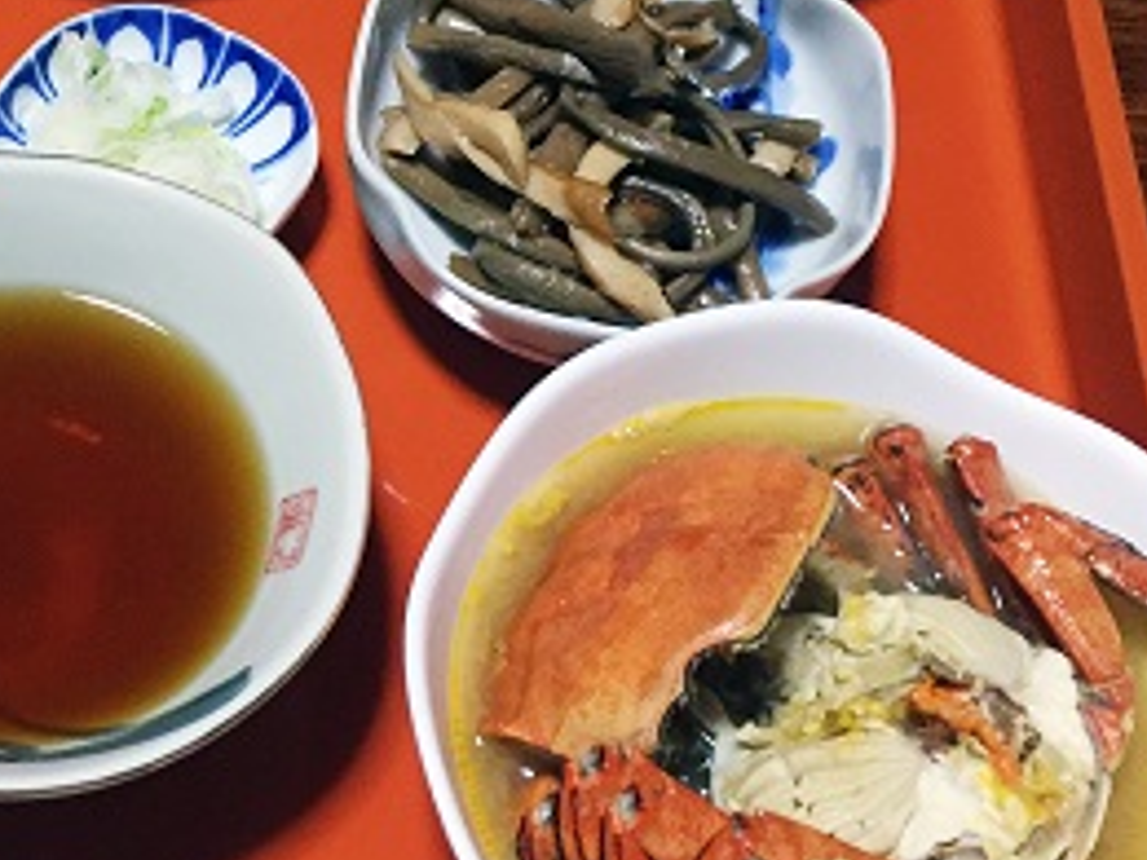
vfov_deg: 21.8
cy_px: 291
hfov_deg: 28.0
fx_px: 2220
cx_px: 141
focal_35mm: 67
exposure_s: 1/33
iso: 250
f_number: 2.2
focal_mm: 4.15
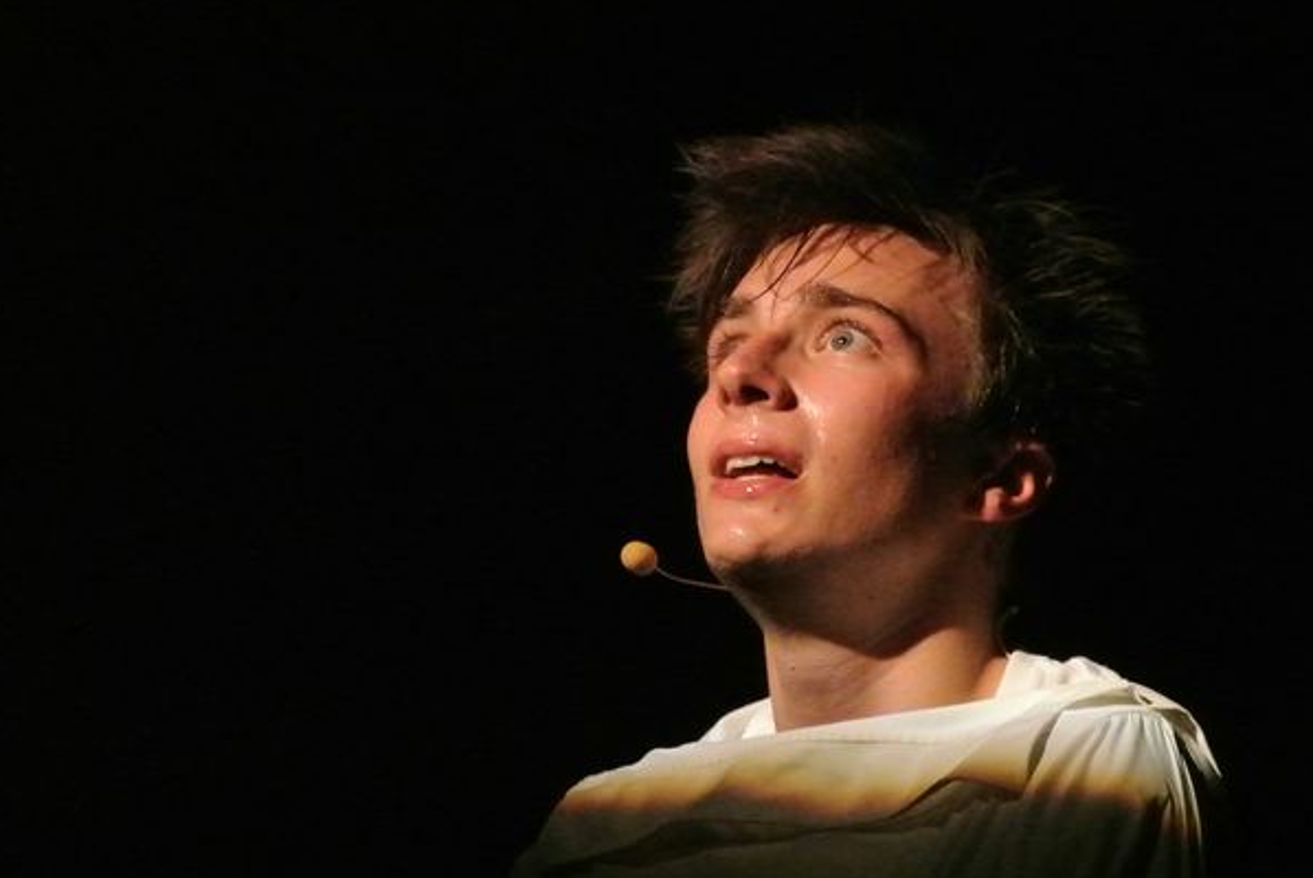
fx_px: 14493
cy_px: 502
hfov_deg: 5.2
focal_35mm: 397
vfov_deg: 3.5
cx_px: 795
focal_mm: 110
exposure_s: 1/80
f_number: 5.6
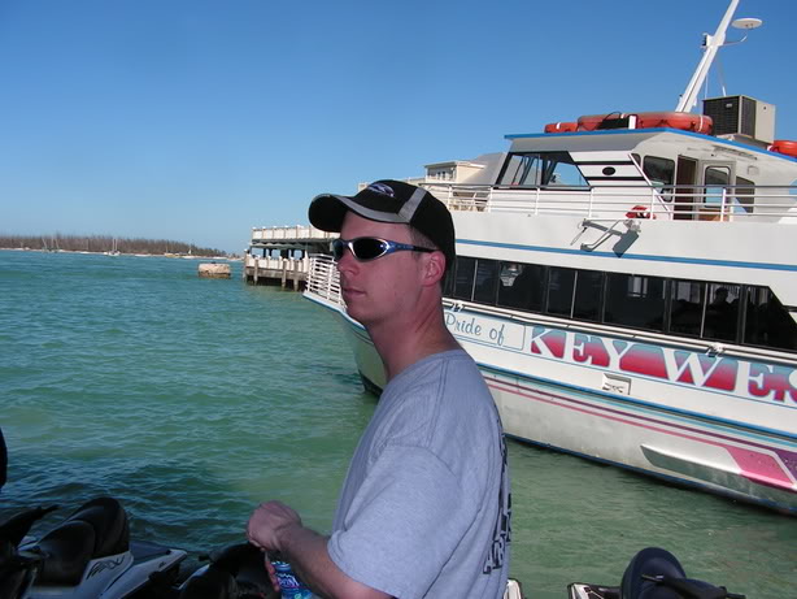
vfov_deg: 39.7
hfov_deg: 51.3
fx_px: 829
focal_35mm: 36
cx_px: 398
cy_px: 300
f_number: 3.2
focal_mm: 6
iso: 64
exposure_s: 1/1600
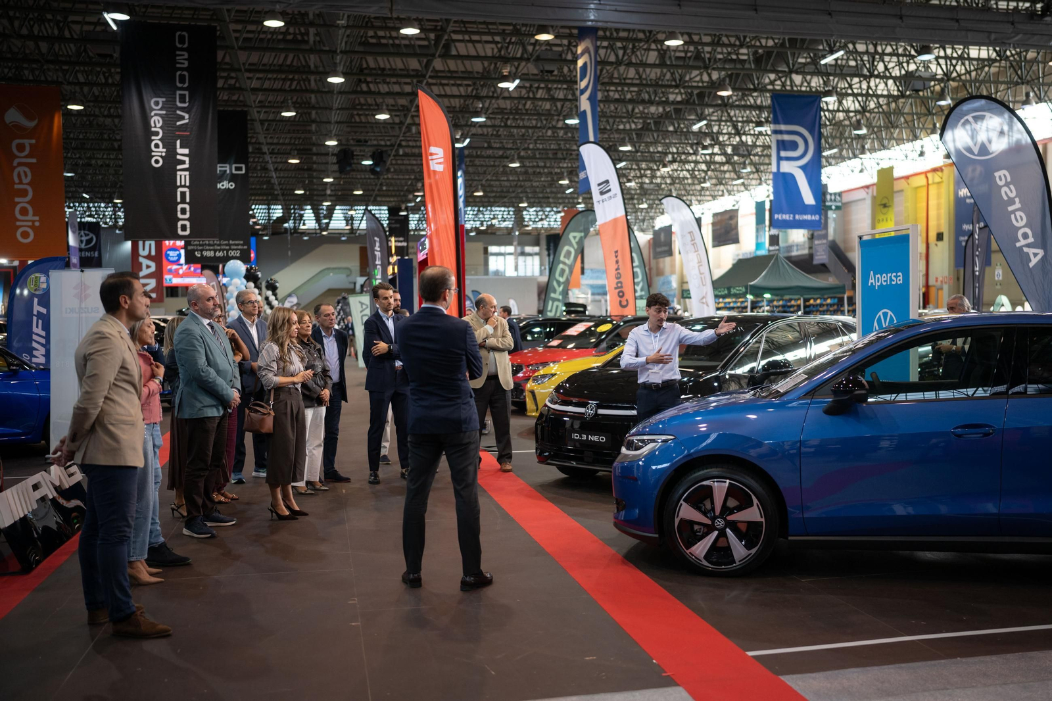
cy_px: 380
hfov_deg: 50.7
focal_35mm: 38
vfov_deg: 35.1
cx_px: 570
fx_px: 1108
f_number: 1.4
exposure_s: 1/320
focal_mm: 35
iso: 320
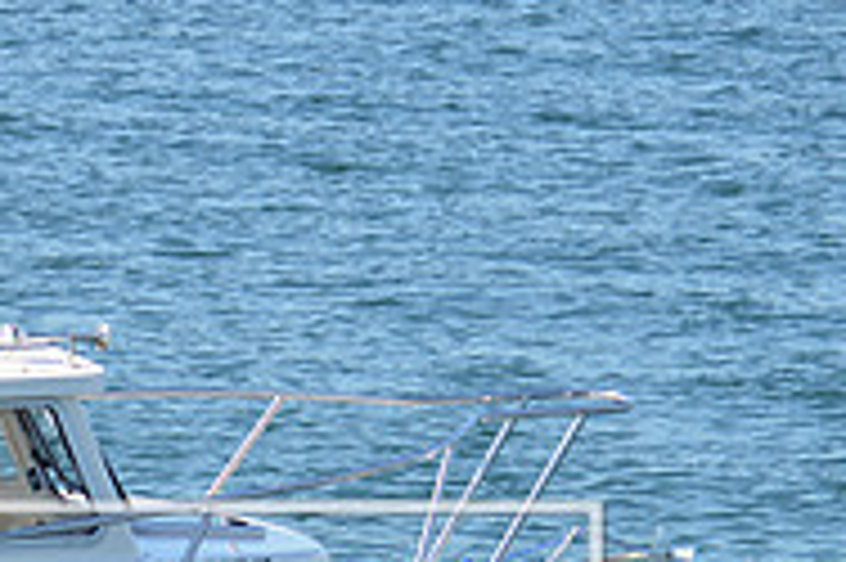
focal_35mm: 394
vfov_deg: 3.5
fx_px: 9240
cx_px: -40
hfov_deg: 5.2
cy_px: 652
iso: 100
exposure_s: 1/200
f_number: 7.1
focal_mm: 85
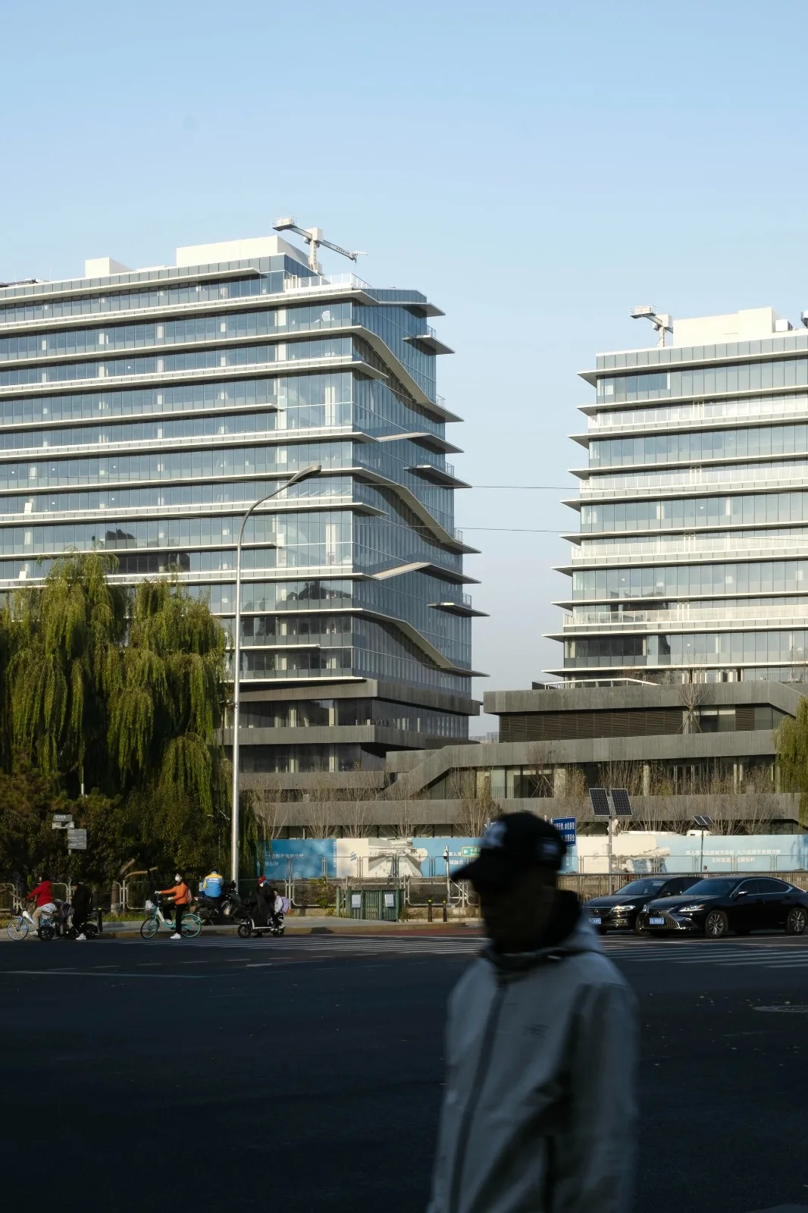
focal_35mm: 43
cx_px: 404
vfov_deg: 45.4
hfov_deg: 31.2
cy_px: 606
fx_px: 1448
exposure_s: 1/30
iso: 80
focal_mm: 28.9
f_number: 16
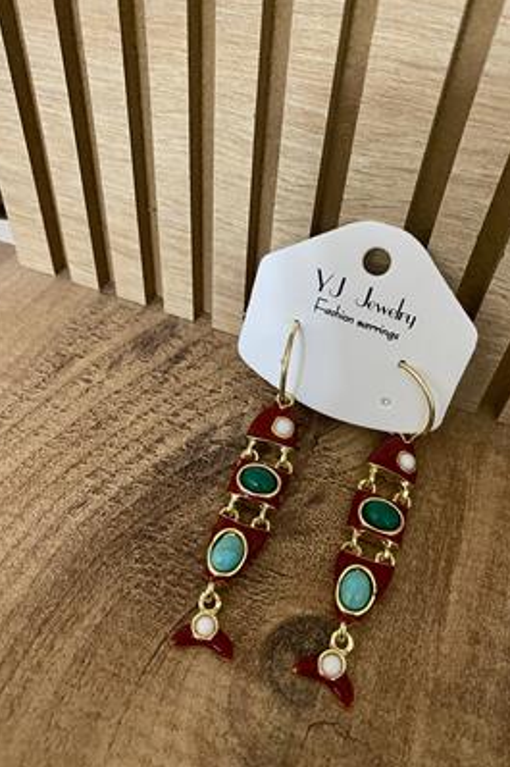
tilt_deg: -52.9
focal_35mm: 27
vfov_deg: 67.4
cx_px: 268
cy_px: 383
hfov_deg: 47.9
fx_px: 574
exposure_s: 1/25
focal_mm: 4.25
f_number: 1.8
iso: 500
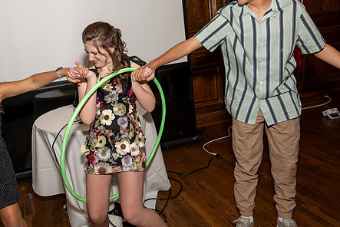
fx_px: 312
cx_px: 112
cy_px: 86
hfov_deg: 55.9
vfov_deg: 39.8
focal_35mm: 33
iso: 500
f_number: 8
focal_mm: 24
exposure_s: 1/250
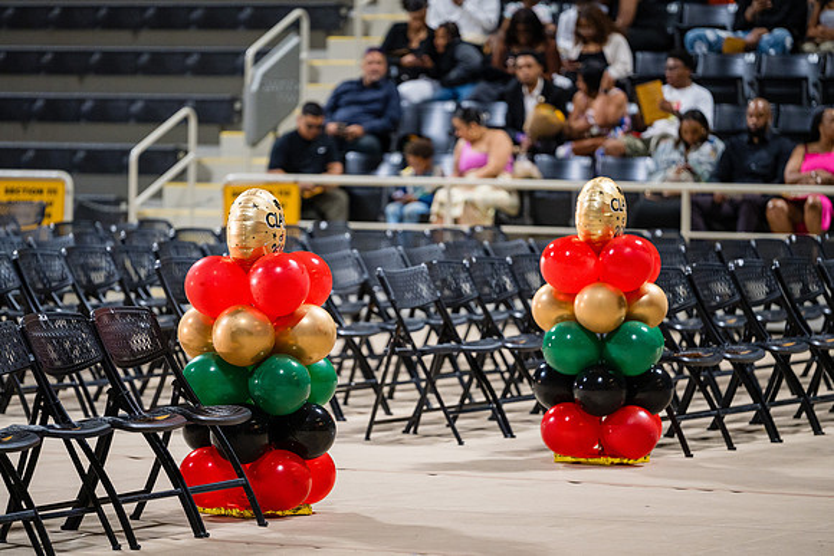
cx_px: 417
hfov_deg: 10.6
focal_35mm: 193
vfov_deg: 7.1
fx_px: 4477
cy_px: 278
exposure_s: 1/250
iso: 1250
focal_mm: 182
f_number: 2.8
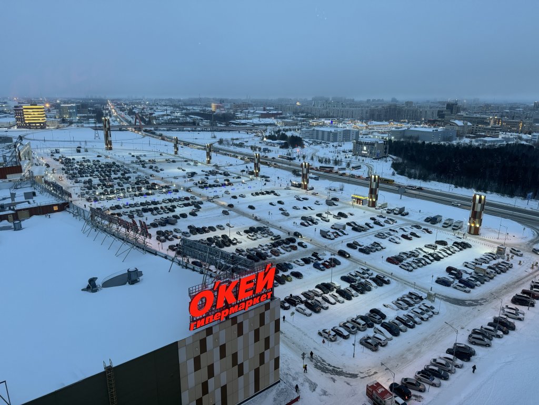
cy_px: 202
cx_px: 270
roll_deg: -0.2
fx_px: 374
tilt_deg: -15.1
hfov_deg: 71.6
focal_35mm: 24
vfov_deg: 56.8
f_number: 1.78
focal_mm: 6.86
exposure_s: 1/50
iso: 160
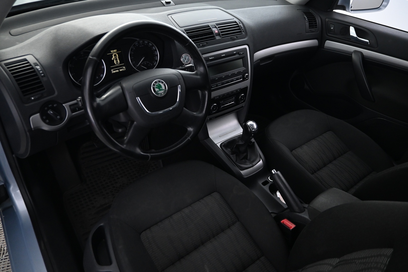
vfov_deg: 53.1
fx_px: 272
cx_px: 204
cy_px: 136
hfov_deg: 73.7
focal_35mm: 24
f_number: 3.5
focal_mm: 16
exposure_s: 1/15
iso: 1600
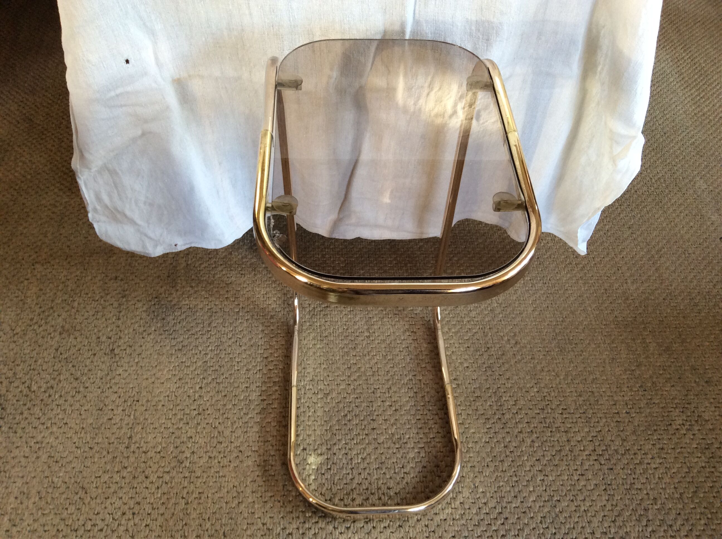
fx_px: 666
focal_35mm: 32
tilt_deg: -50.9
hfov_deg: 56.9
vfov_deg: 44.1
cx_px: 361
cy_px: 270
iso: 80
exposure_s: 1/25
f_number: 2.4
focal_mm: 3.3
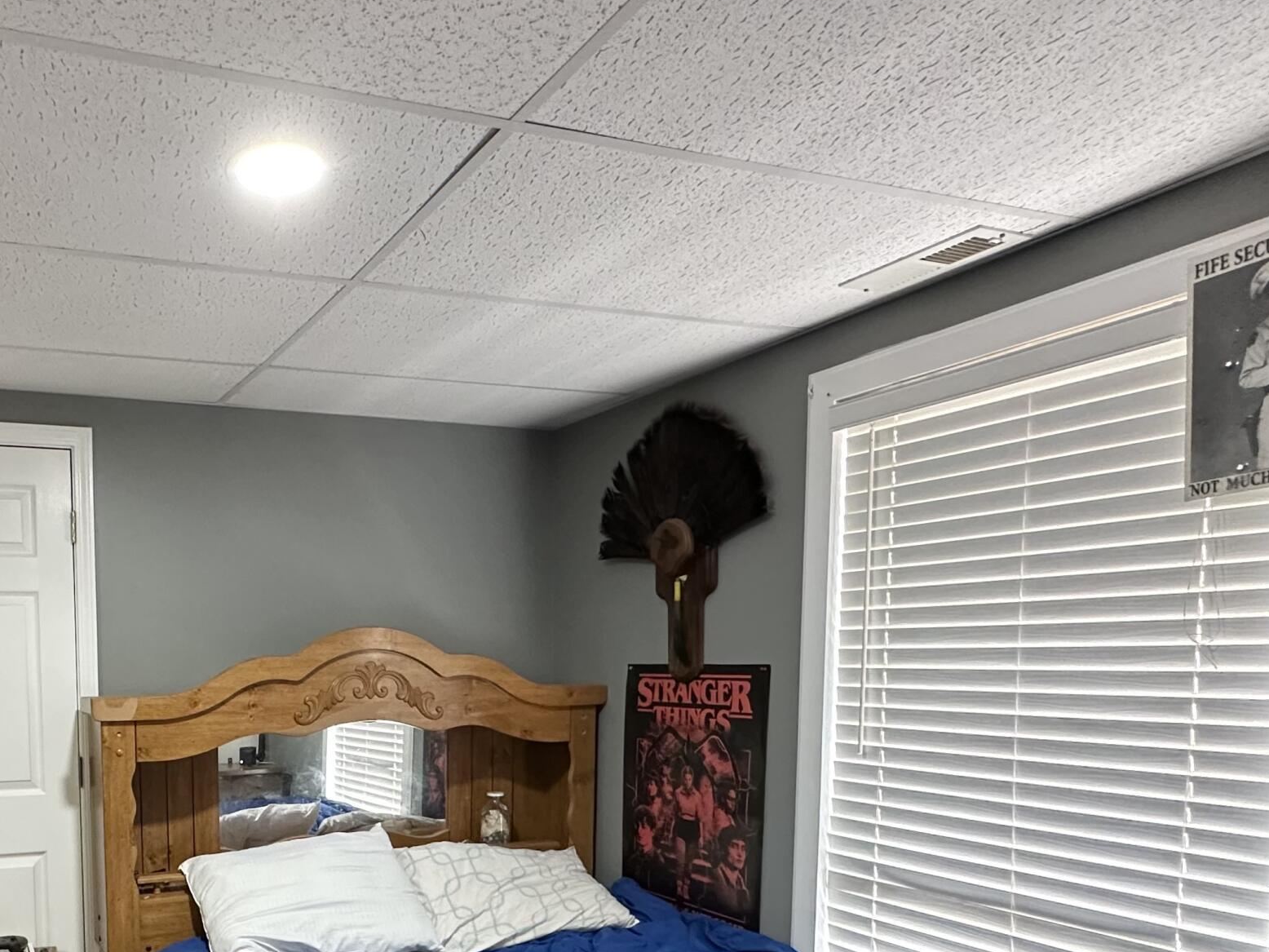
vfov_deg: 48.7
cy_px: 749
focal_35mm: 27
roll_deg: +0.6
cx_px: 258
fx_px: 990
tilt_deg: -4.5
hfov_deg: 60.2
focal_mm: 2.22
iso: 400
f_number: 2.2
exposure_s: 1/60
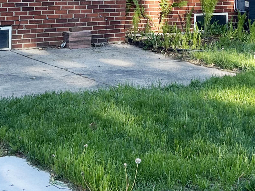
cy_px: -20
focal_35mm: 98
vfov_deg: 14.7
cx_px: 154
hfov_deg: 20.0
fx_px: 722
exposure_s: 1/859
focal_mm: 5.7
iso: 50
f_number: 1.5
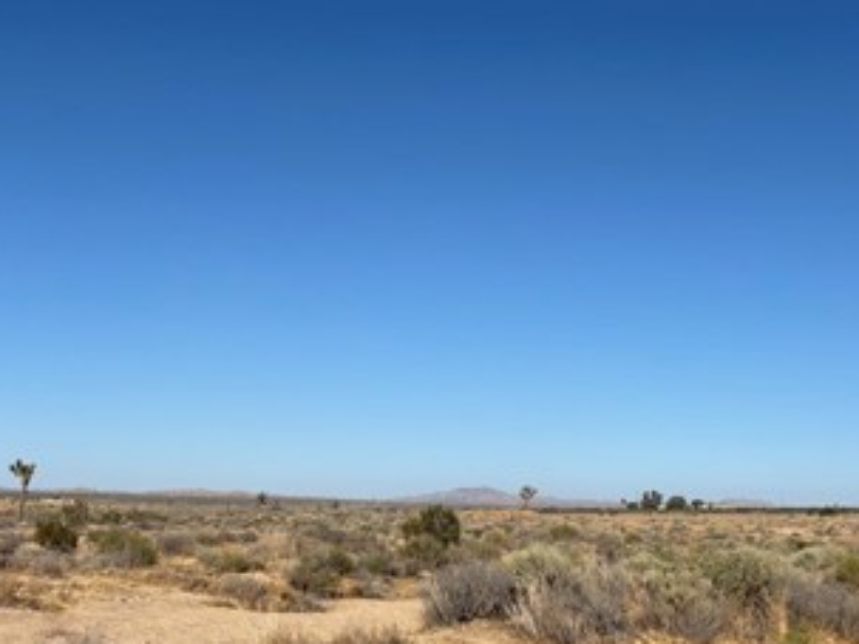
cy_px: 397
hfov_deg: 34.9
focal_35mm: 55
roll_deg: +0.5
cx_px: 482
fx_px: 1364
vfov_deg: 26.5
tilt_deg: +3.9
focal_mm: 5.96
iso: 50
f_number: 1.6
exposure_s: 1/6329
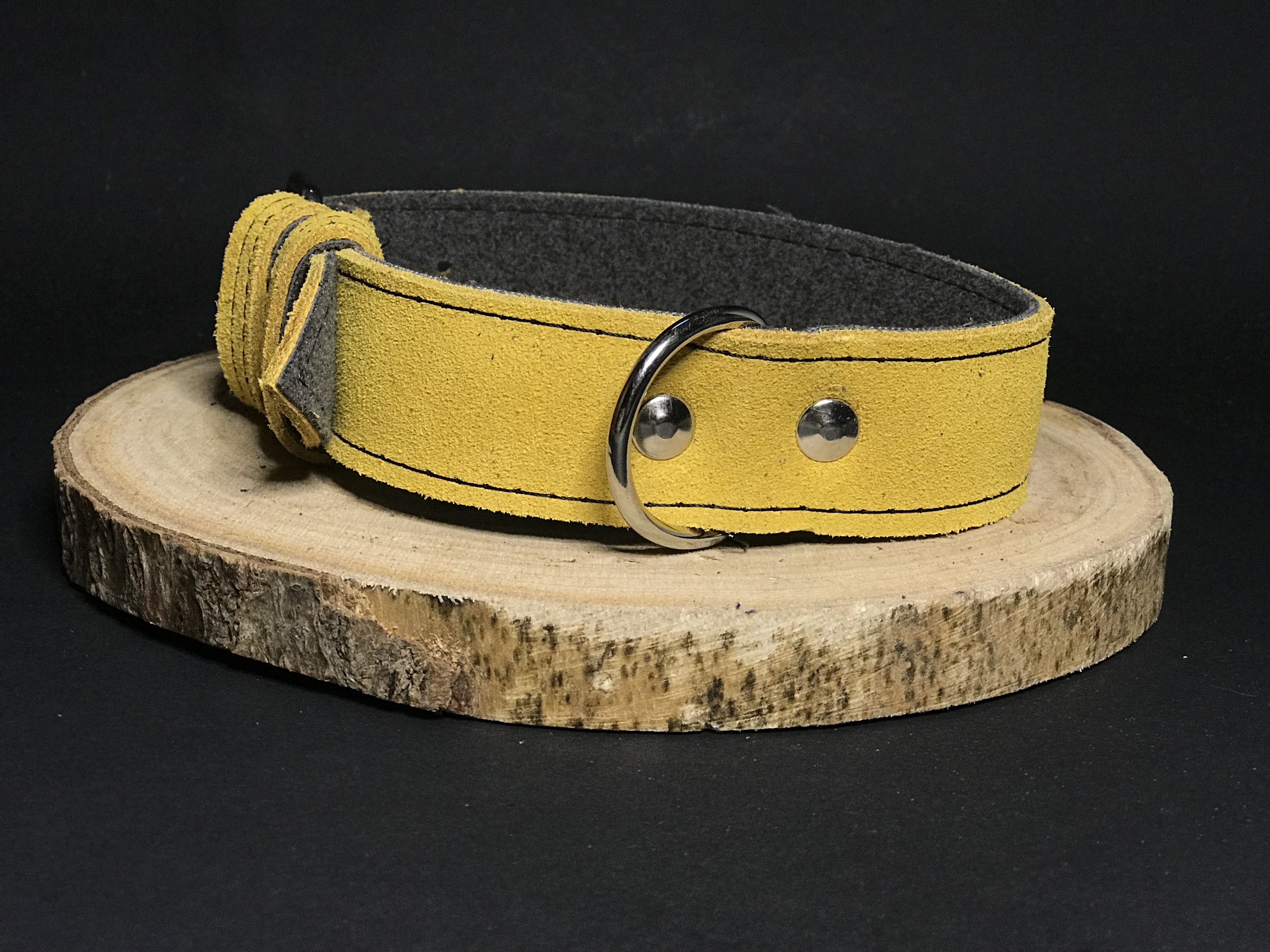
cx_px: 635
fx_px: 2091
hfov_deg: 33.8
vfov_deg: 25.7
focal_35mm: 57
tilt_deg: -16.9
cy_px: 476
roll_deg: -3.2
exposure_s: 1/50
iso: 100
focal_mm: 6.6
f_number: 2.8
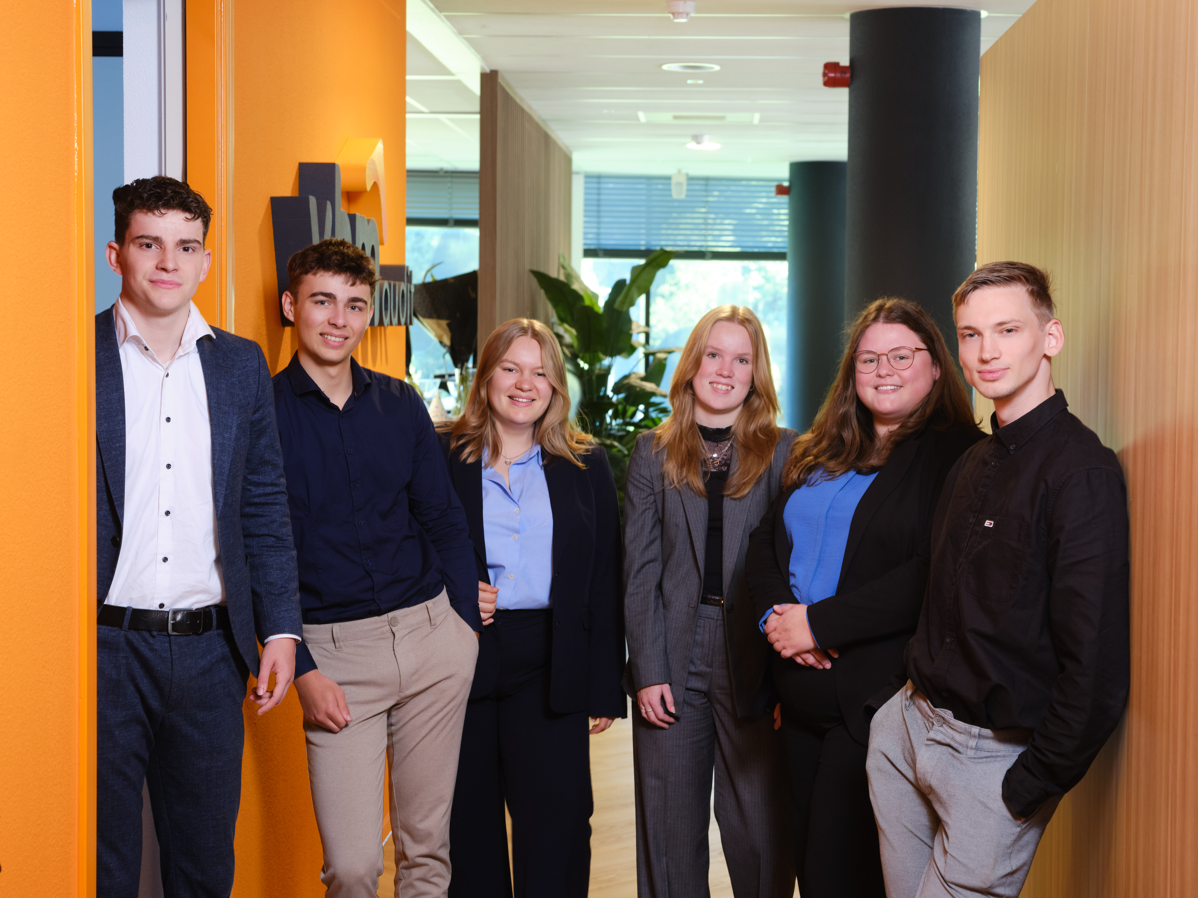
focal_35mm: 63
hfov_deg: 30.7
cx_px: 599
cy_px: 449
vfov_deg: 23.3
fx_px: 2180
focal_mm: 80
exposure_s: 1/13
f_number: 8
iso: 1000
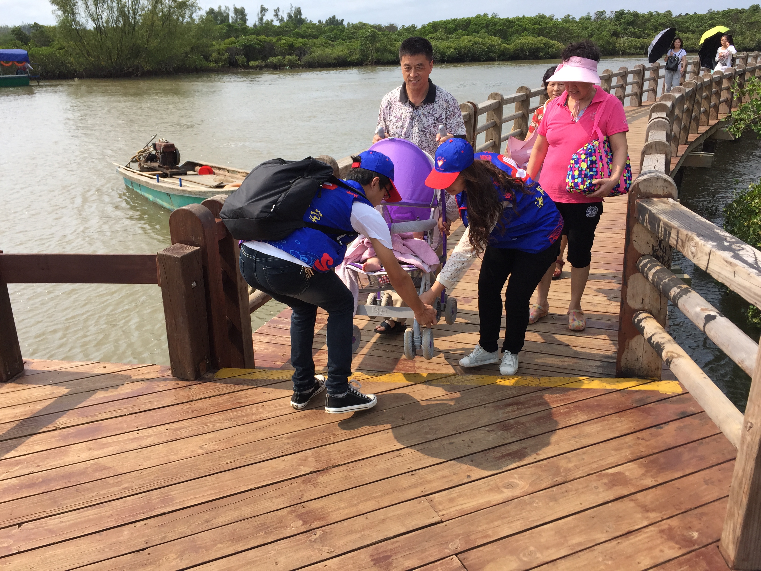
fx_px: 638
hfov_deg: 61.7
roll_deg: -0.9
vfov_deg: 48.2
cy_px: 286
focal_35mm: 29
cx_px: 380
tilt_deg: -20.3
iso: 32
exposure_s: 1/1236
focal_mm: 4.15
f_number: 2.2
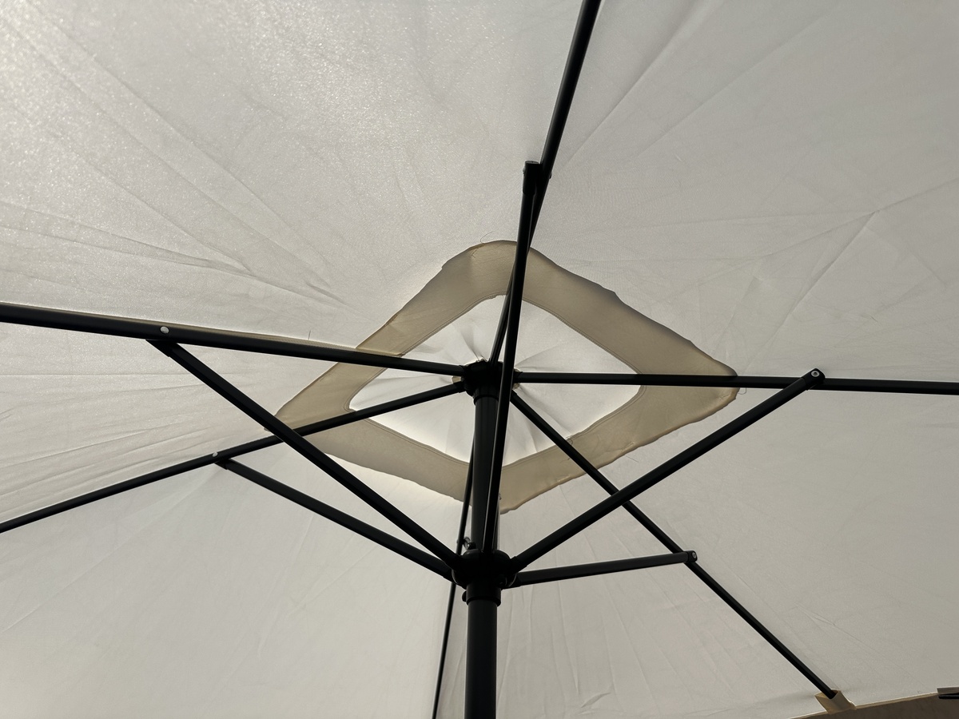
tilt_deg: +37.1
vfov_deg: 56.8
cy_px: 360
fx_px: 665
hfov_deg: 71.6
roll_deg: -3.6
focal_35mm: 24
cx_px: 480
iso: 80
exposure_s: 1/13699
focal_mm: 6.86
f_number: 1.78
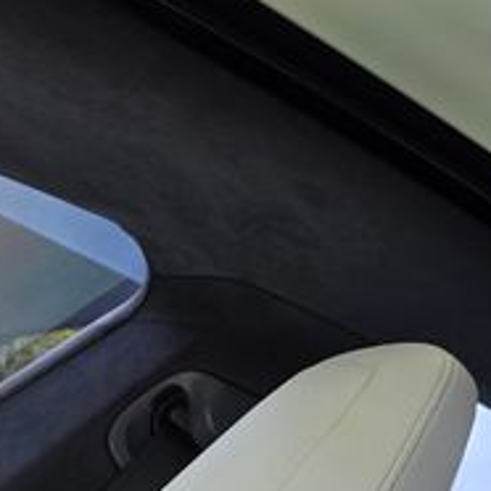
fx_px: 1123
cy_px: 330
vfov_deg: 24.5
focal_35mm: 70
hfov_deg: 19.7
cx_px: 826
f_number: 1.7
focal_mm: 6.3
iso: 50
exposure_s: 1/180
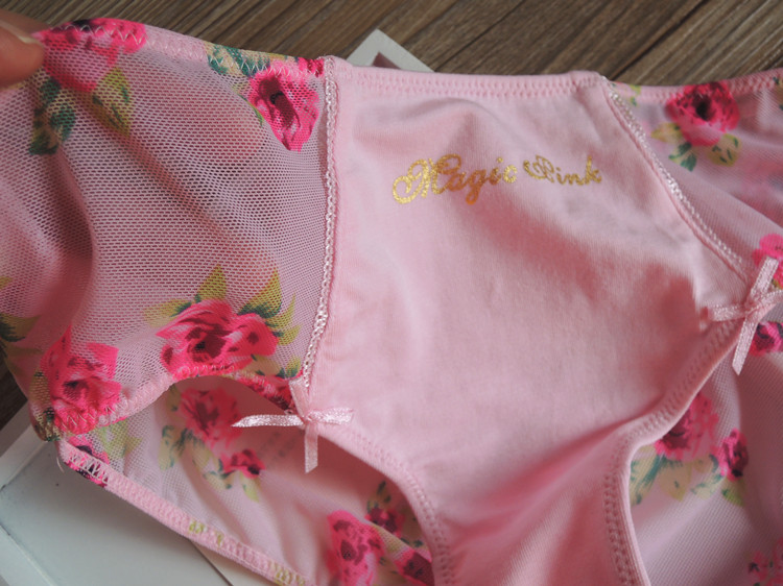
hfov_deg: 52.6
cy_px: 293
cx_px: 392
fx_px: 791
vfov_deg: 40.7
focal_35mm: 35
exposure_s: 1/250
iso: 100
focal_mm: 6.3
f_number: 3.2
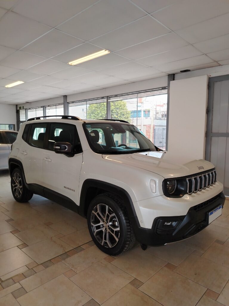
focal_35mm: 24
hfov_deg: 56.8
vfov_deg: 71.6
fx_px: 212
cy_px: 153
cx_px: 114
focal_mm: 5.25
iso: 247
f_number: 1.75
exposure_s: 1/50
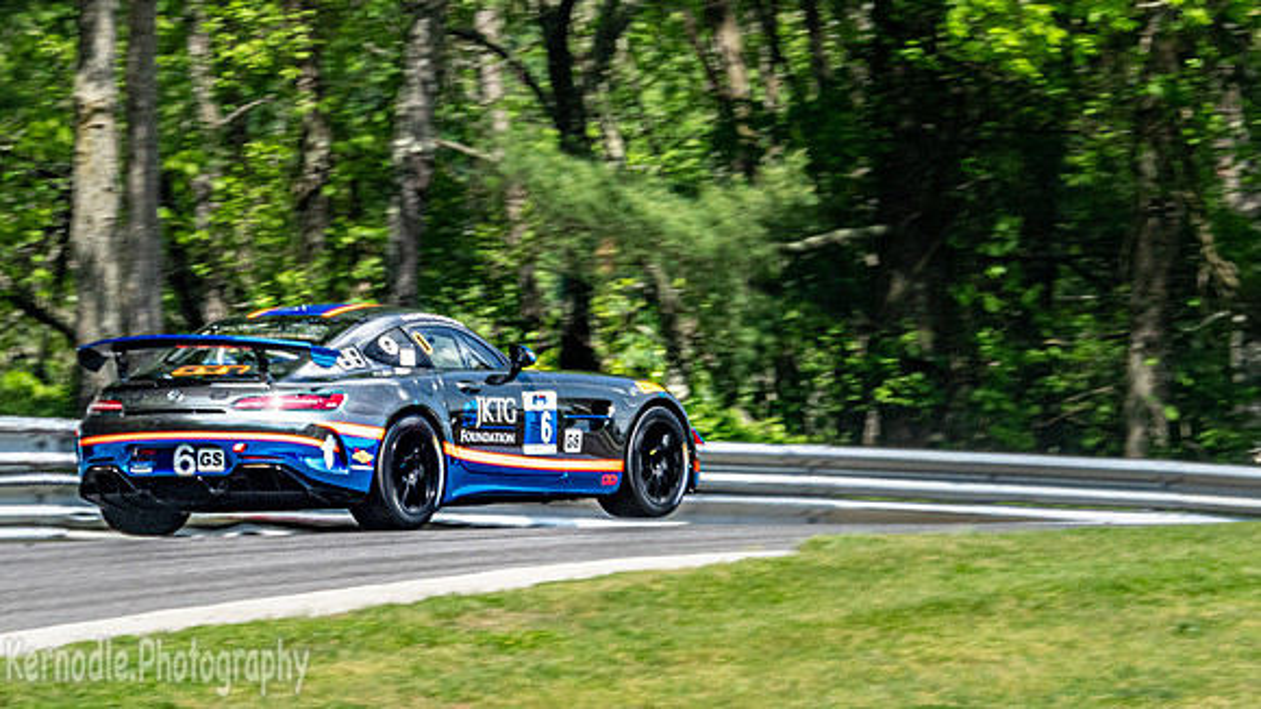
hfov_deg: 3.5
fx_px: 20603
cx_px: 416
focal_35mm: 616
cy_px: 367
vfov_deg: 2.0
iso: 400
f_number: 13
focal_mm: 210
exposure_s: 1/320
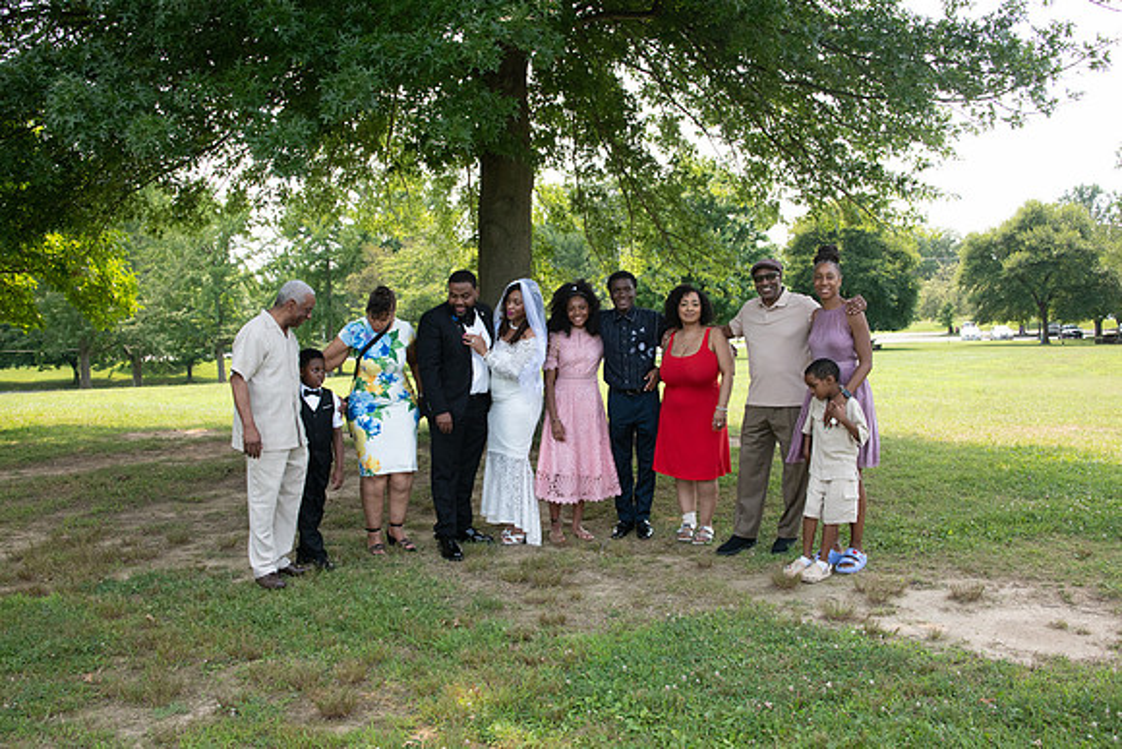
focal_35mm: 34
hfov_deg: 55.8
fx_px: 1060
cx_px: 561
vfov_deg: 38.9
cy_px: 374
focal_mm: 33
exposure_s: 1/1600
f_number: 6.3
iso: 800
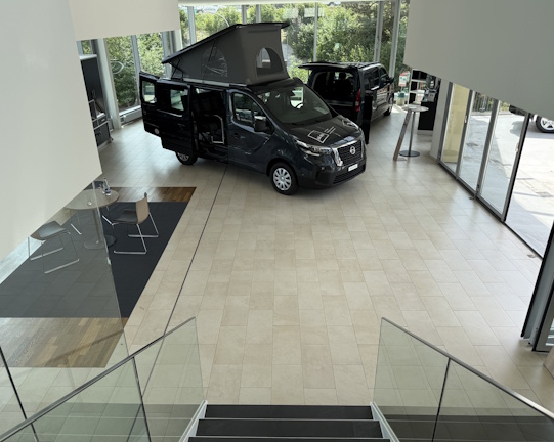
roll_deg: +1.4
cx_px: 270
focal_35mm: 26
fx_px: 426
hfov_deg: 66.1
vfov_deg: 54.9
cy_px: 224
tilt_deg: -25.2
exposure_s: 1/1271
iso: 100
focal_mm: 6.76
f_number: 1.78
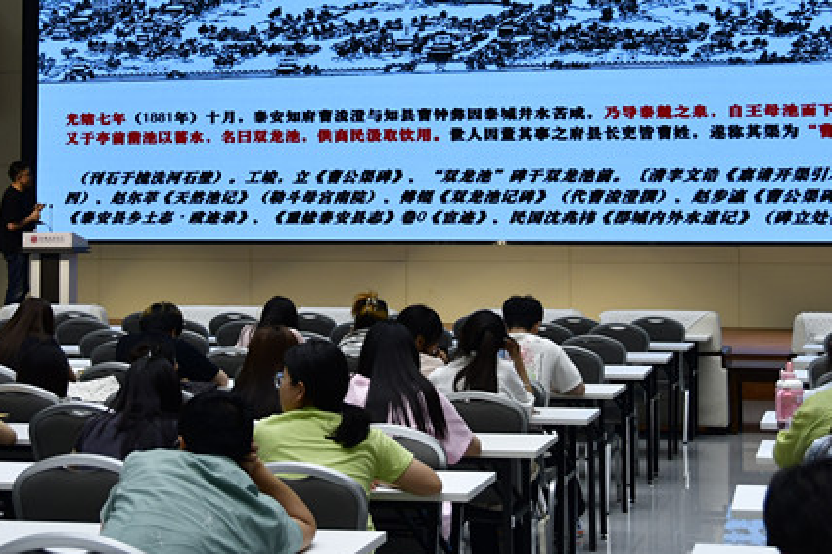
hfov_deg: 25.7
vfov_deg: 17.1
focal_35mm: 79
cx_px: 429
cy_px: 113
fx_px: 1825
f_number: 5
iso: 400
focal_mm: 28
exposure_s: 1/125
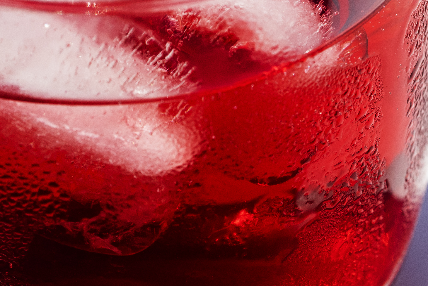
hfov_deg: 7.0
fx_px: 3483
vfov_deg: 4.7
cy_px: 135
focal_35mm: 293
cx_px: 235
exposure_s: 1/500
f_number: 6.3
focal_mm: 60
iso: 200
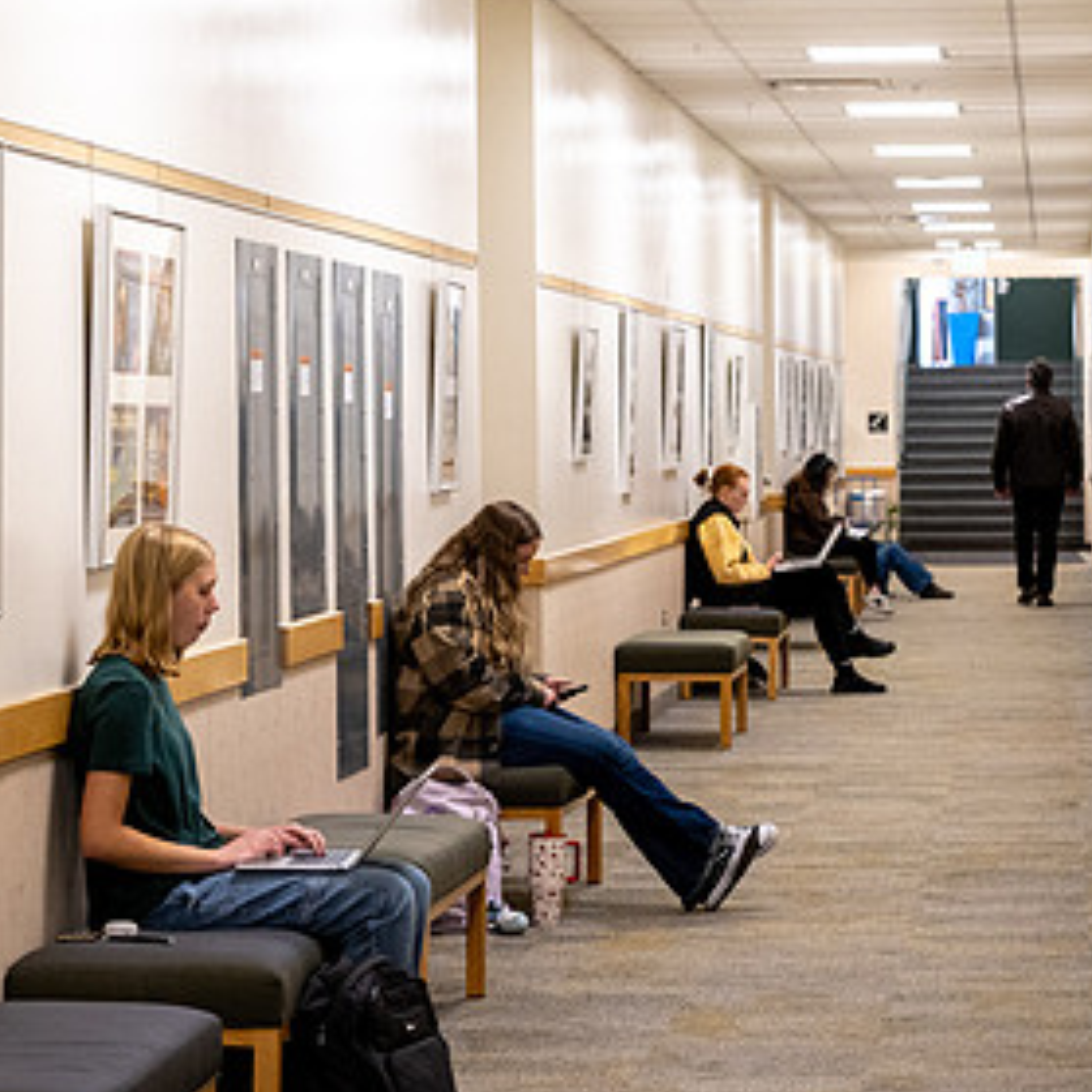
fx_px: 4247
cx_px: 896
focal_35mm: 119
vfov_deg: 14.6
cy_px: 431
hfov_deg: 14.6
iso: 800
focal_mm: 45
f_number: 4
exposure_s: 1/125
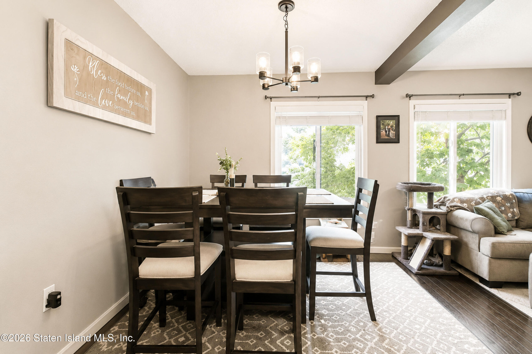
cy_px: 177
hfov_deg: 100.4
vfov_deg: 77.3
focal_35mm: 15
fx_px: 222
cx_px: 266
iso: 2000
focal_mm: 10
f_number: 7.1
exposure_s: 1/60
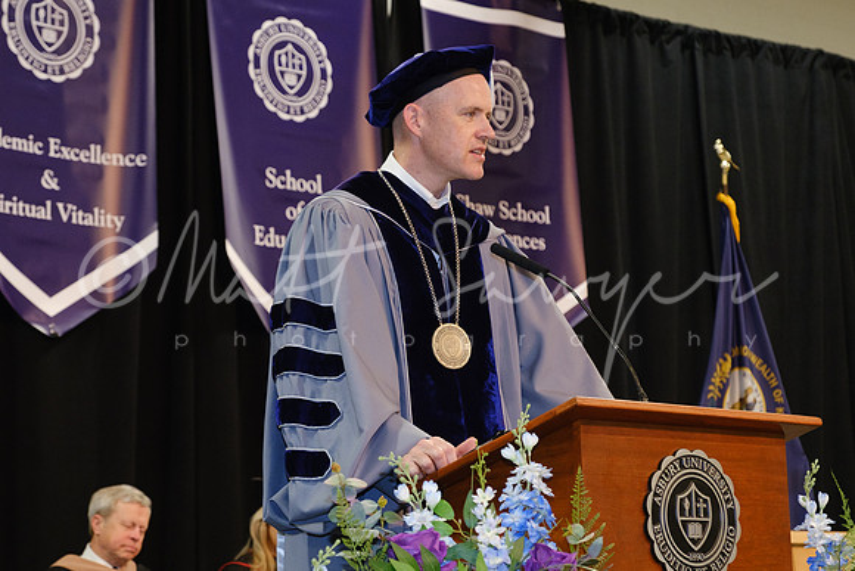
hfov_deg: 24.6
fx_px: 1963
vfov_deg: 16.5
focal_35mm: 83
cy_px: 298
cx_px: 384
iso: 1250
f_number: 4
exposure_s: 1/125
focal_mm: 42.7
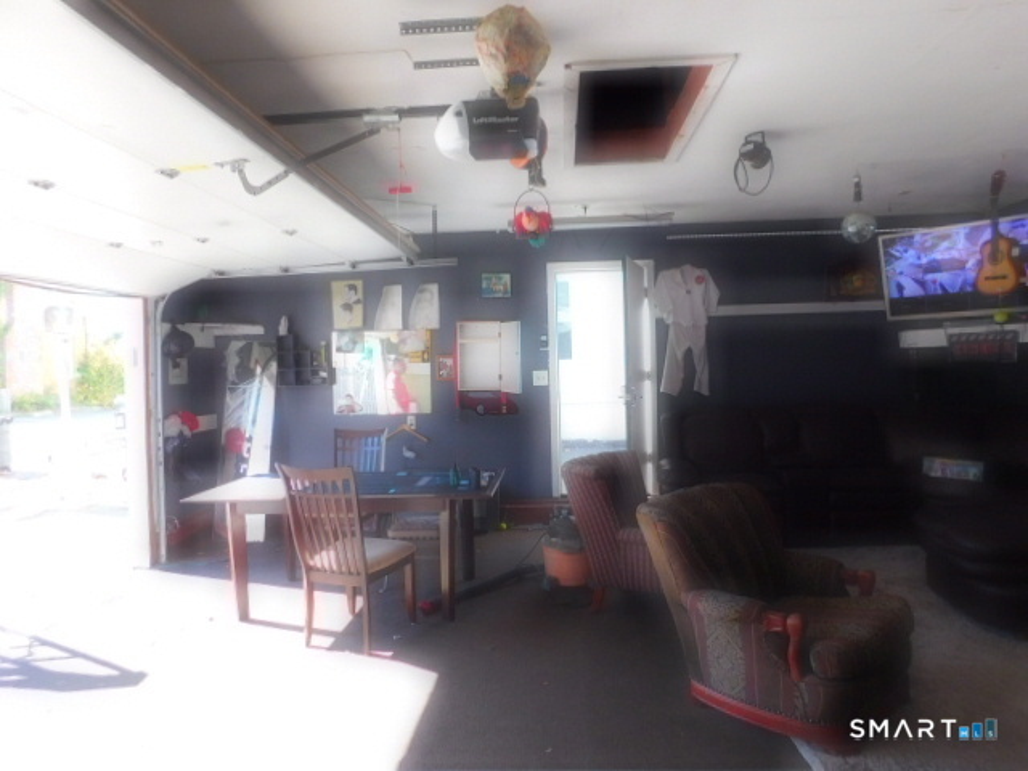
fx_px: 683
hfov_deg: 73.9
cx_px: 514
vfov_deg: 58.9
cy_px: 386
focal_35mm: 23
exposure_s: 1/80
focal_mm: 4
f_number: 3
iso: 125
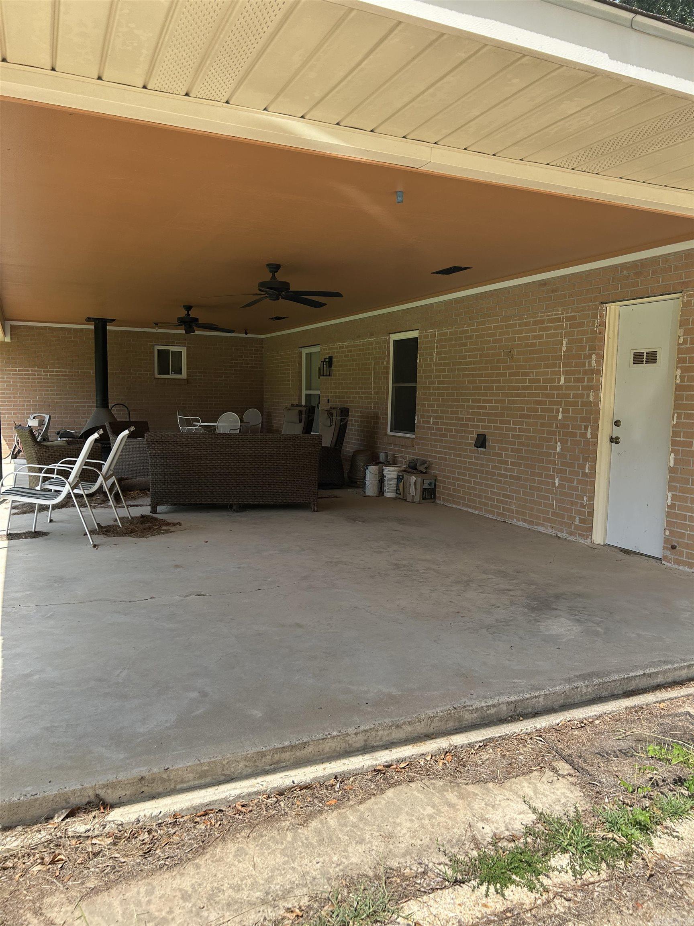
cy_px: 463
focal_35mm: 26
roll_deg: -0.4
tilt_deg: -3.4
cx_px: 347
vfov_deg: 67.3
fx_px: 695
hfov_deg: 53.1
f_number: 1.5
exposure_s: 1/1361
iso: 50
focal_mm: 5.7
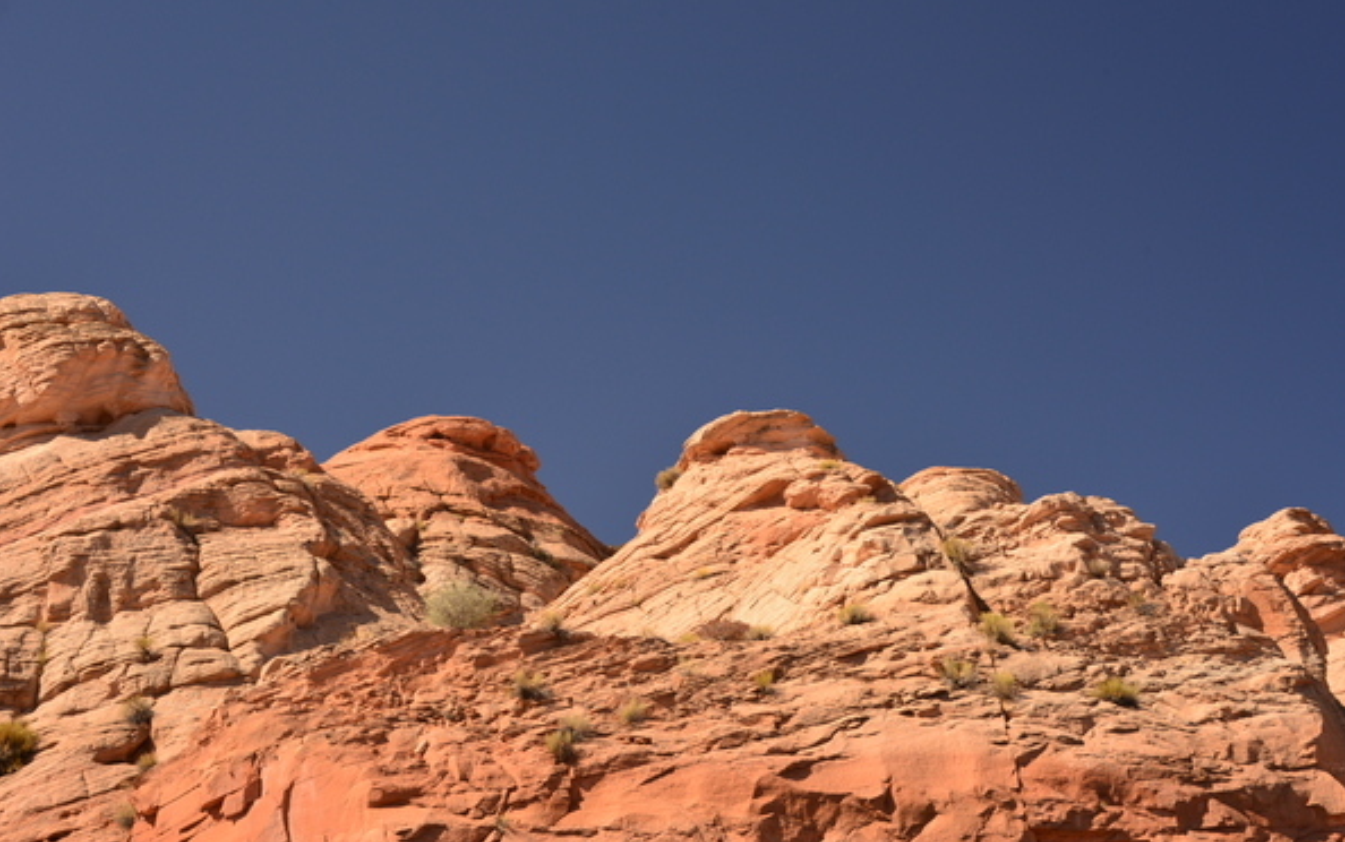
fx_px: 2567
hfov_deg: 29.4
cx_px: 677
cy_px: 431
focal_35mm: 70
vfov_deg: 18.6
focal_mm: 68
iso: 250
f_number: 11
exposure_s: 1/125
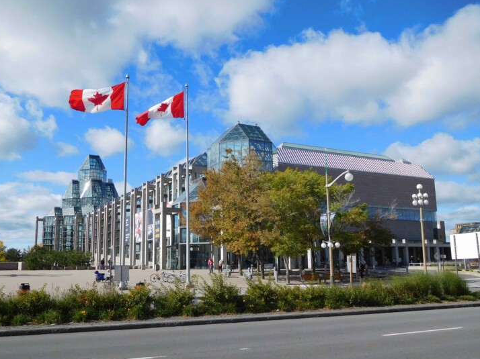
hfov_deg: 58.2
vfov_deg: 45.4
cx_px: 212
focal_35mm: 31
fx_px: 430
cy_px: 194
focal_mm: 4.5
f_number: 6.8
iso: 125
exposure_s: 1/500
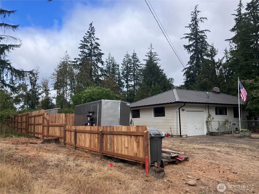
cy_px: 97
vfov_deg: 49.7
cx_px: 130
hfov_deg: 63.4
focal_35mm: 28
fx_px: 209
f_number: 1.8
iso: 32
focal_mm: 3.99
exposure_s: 1/1799
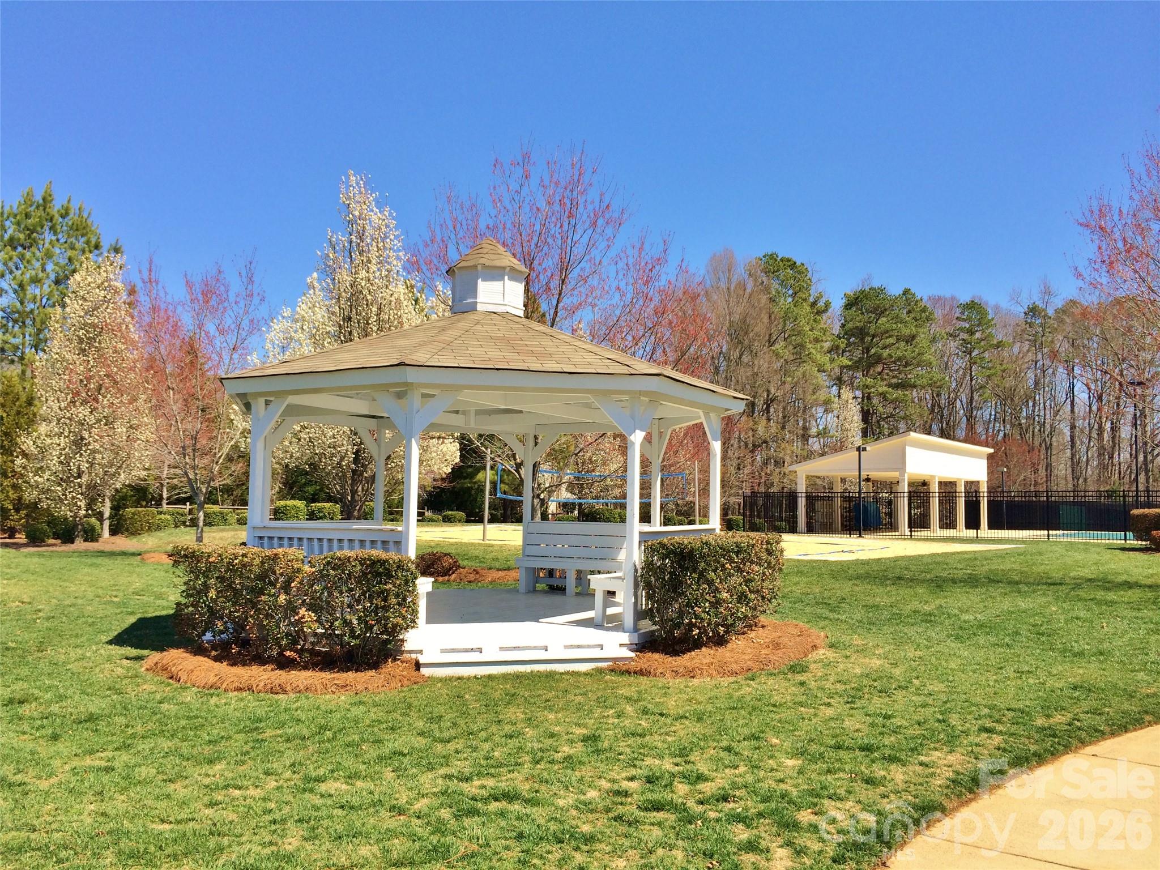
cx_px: 580
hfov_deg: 60.0
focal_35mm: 30
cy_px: 435
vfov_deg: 46.8
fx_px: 1005
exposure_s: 1/1520
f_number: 2.2
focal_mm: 4.12
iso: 32
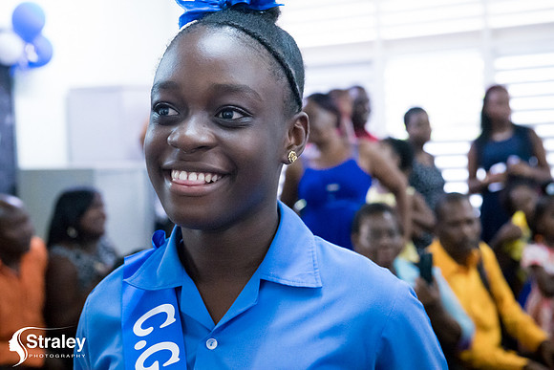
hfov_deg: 30.5
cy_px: 185
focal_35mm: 66
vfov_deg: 20.6
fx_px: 1016
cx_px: 277
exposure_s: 1/200
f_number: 6.3
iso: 25600
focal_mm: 66
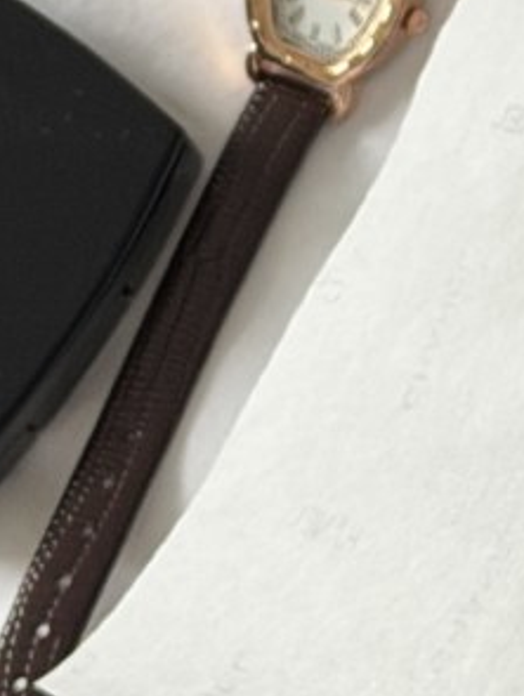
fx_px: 6545
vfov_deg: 6.1
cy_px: -153
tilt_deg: -77.5
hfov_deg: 4.5
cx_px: 1126
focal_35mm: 325
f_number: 1.78
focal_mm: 6.76
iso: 125
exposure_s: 1/60
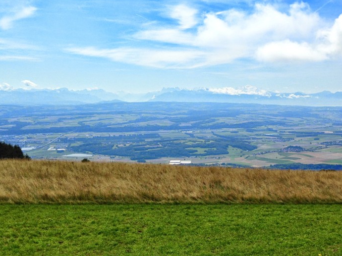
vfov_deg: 29.3
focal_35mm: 49
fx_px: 484
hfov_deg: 38.7
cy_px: 187
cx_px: 211
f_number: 2.4
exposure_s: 1/2463
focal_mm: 4.12
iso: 50
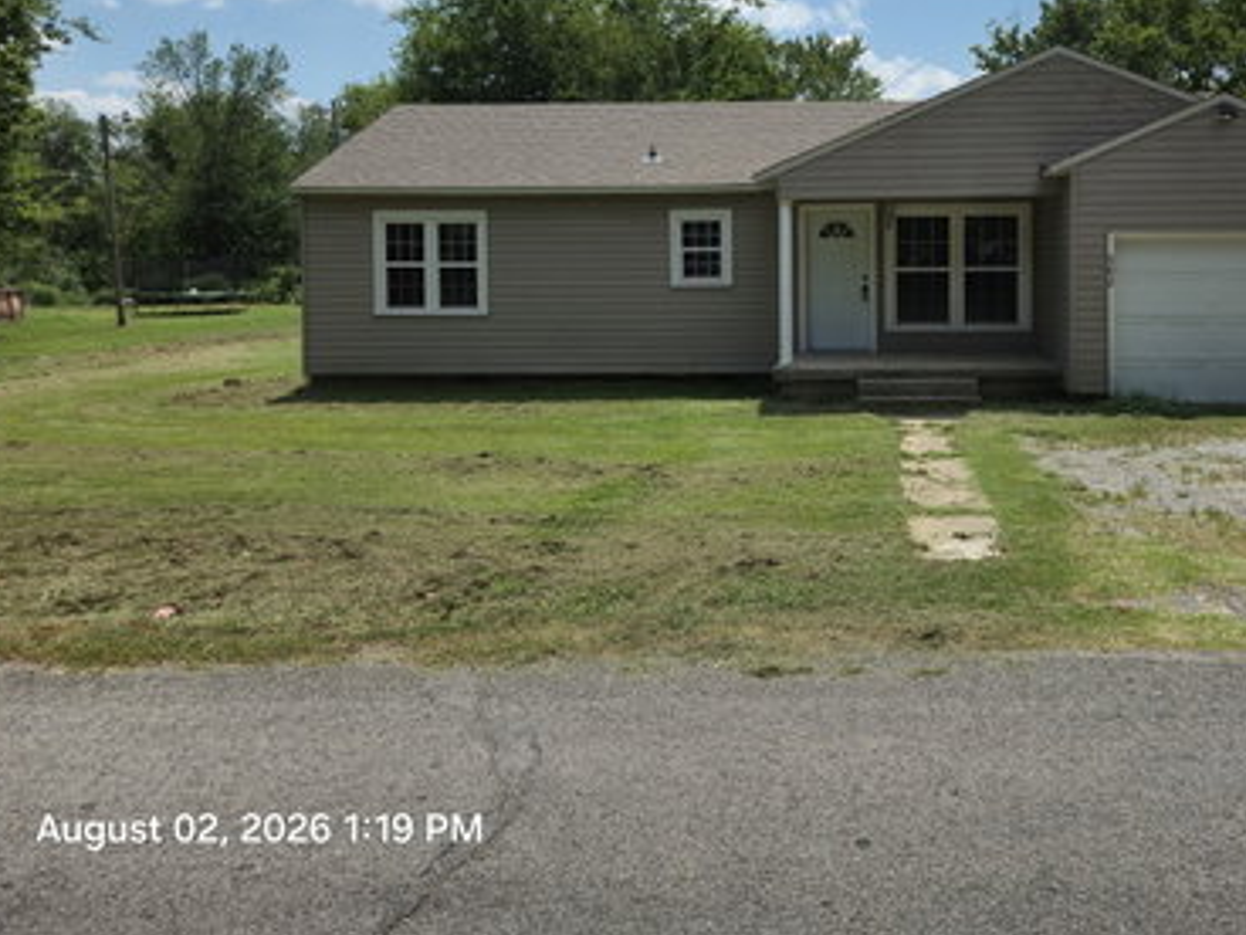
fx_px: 1152
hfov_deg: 55.8
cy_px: 288
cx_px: 819
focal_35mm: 32
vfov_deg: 43.3
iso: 25
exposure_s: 1/2436
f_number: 1.8
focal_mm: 5.4
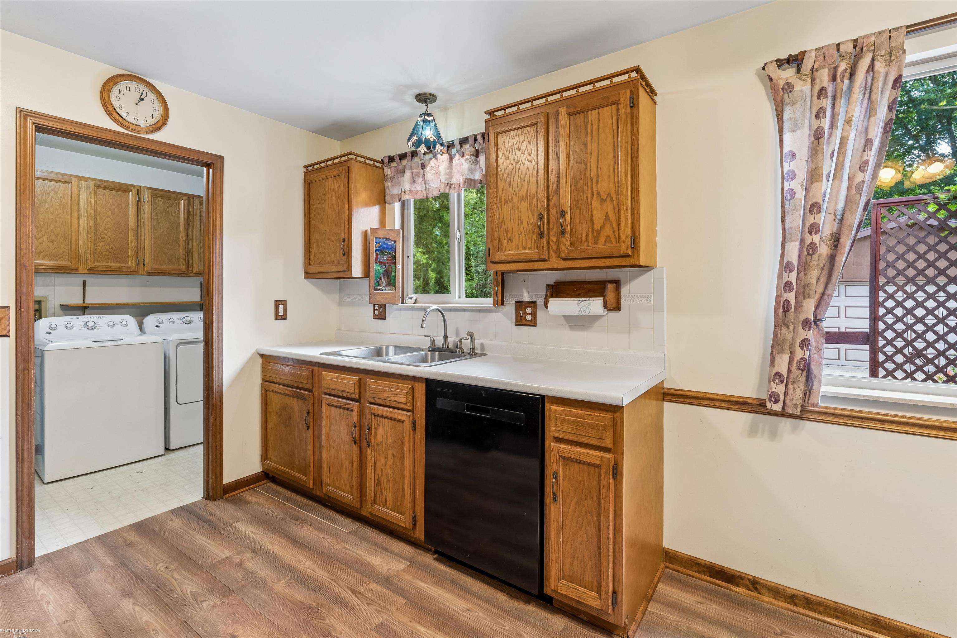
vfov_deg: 73.7
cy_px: 319
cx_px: 478
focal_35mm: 16
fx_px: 425
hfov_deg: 96.7
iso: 200
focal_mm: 16
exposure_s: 1/1.67
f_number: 13
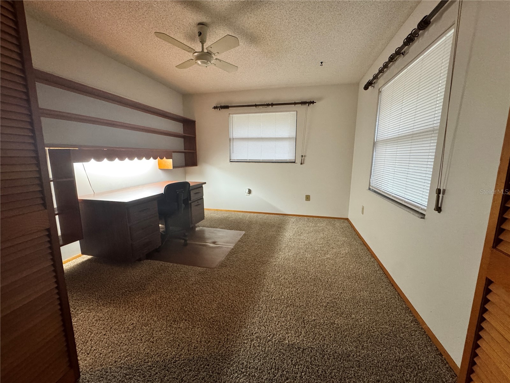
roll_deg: -0.2
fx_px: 206
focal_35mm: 14
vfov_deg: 85.7
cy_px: 192
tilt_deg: -9.8
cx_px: 255
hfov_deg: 102.1
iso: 800
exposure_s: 1/60
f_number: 2.2
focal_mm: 2.22
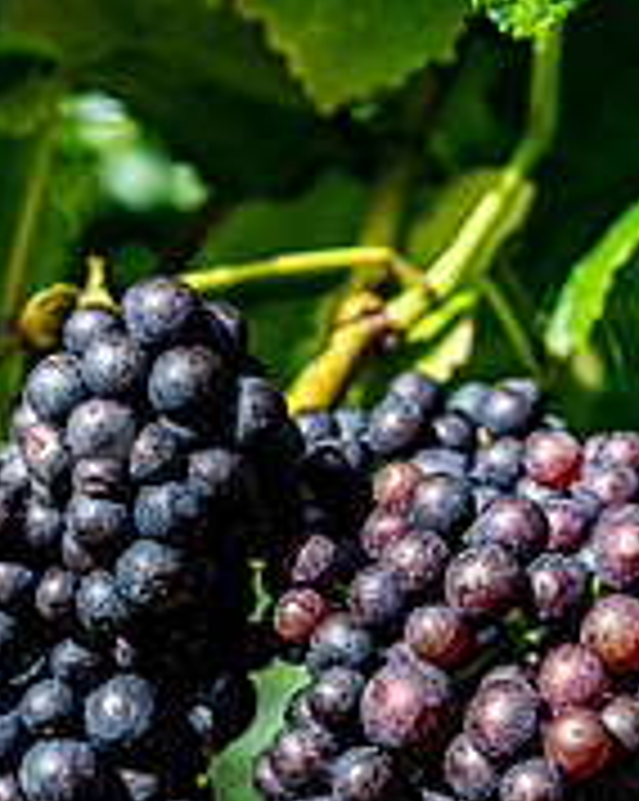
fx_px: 2250
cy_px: 756
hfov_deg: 16.1
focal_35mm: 95
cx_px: 450
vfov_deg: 19.7
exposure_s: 1/500
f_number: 5.6
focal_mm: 40
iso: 110
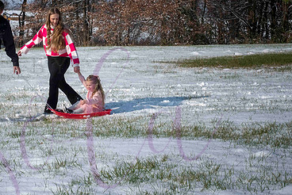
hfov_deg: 16.1
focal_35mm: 126
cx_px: 64
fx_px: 1023
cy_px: 64
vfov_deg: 10.9
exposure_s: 1/1000
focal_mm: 80
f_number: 16
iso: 640
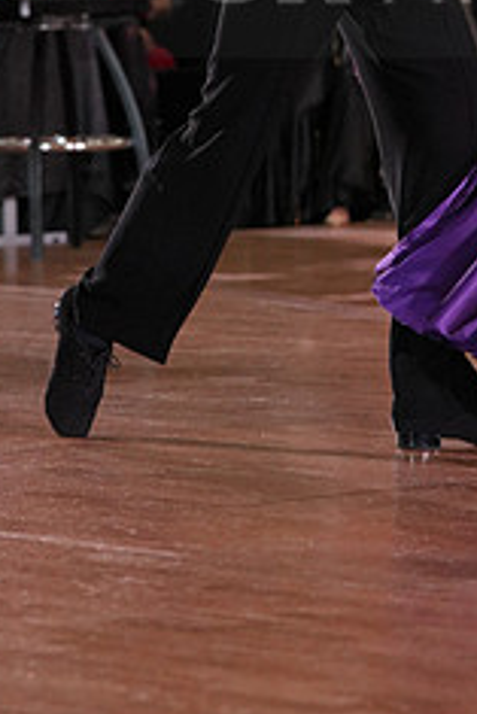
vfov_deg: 7.0
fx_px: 5775
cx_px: 567
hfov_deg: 4.7
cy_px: -43
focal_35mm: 291
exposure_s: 1/500
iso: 1600
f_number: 4
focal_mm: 118
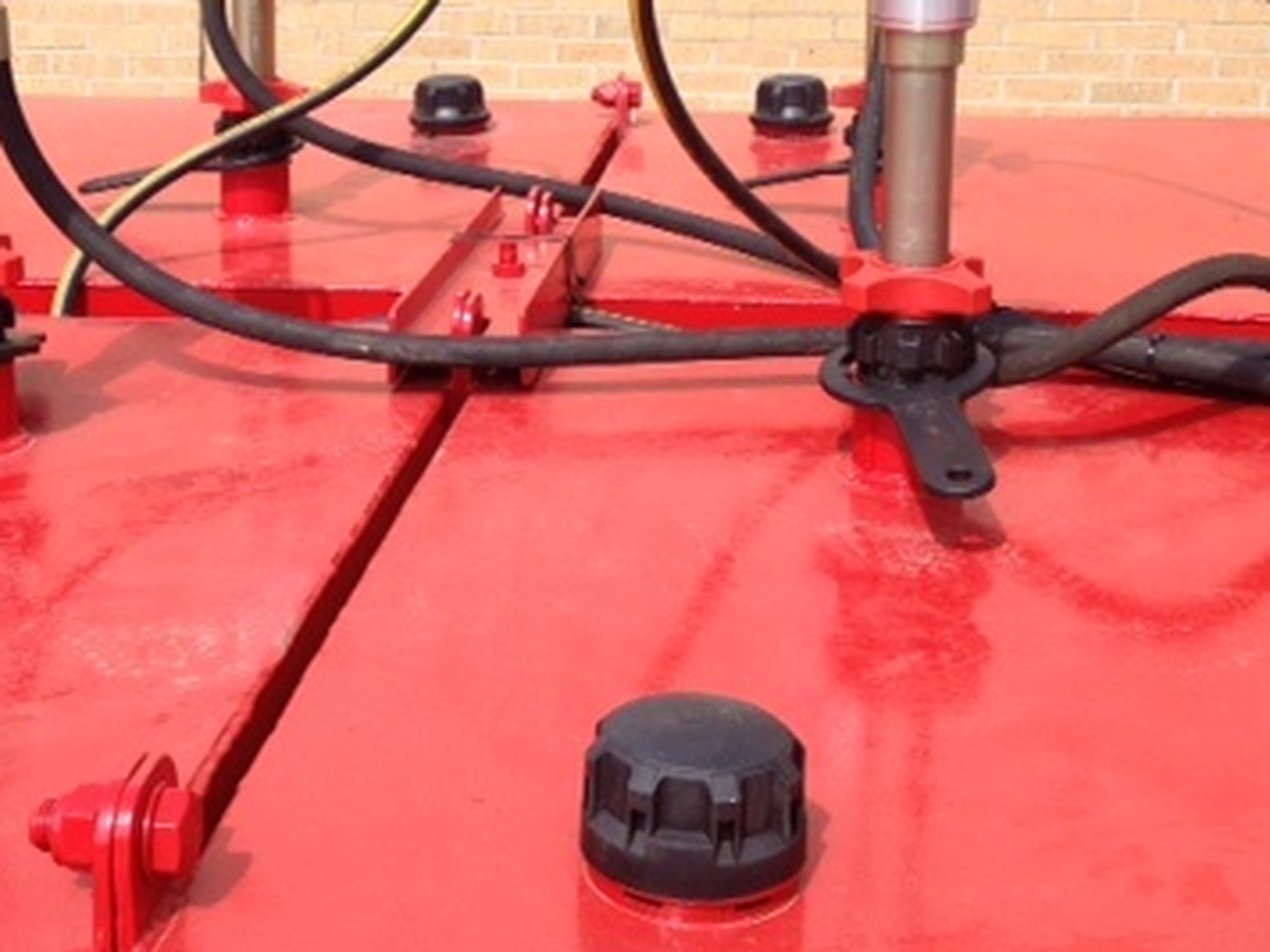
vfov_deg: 23.0
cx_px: 549
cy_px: 214
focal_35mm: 63
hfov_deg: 30.7
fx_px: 2311
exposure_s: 1/1453
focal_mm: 4.28
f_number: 2.4
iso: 64
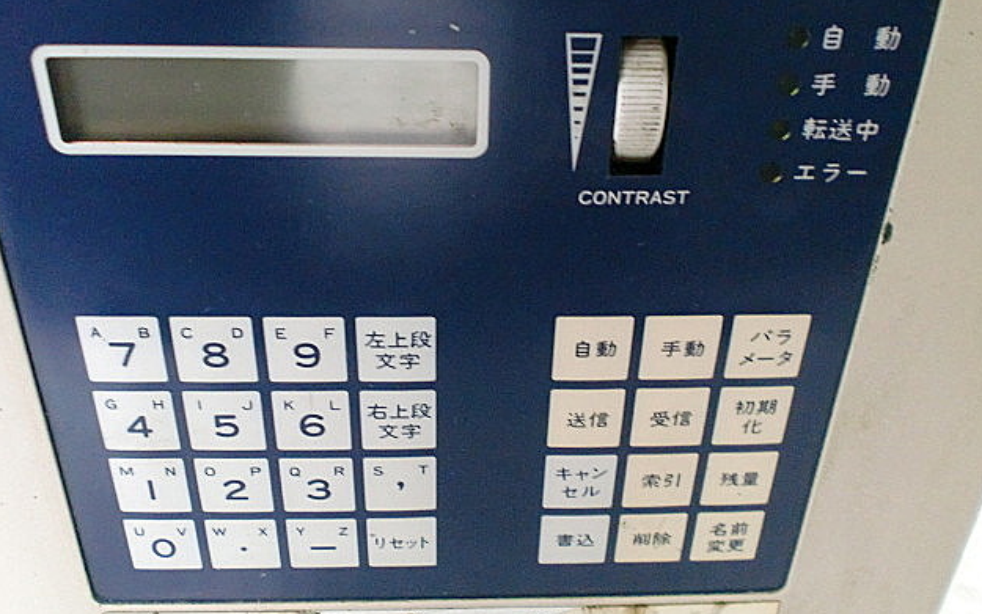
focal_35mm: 38
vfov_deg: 33.6
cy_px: 333
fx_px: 1017
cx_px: 487
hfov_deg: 51.5
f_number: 3.1
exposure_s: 1/60
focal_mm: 6.3
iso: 800
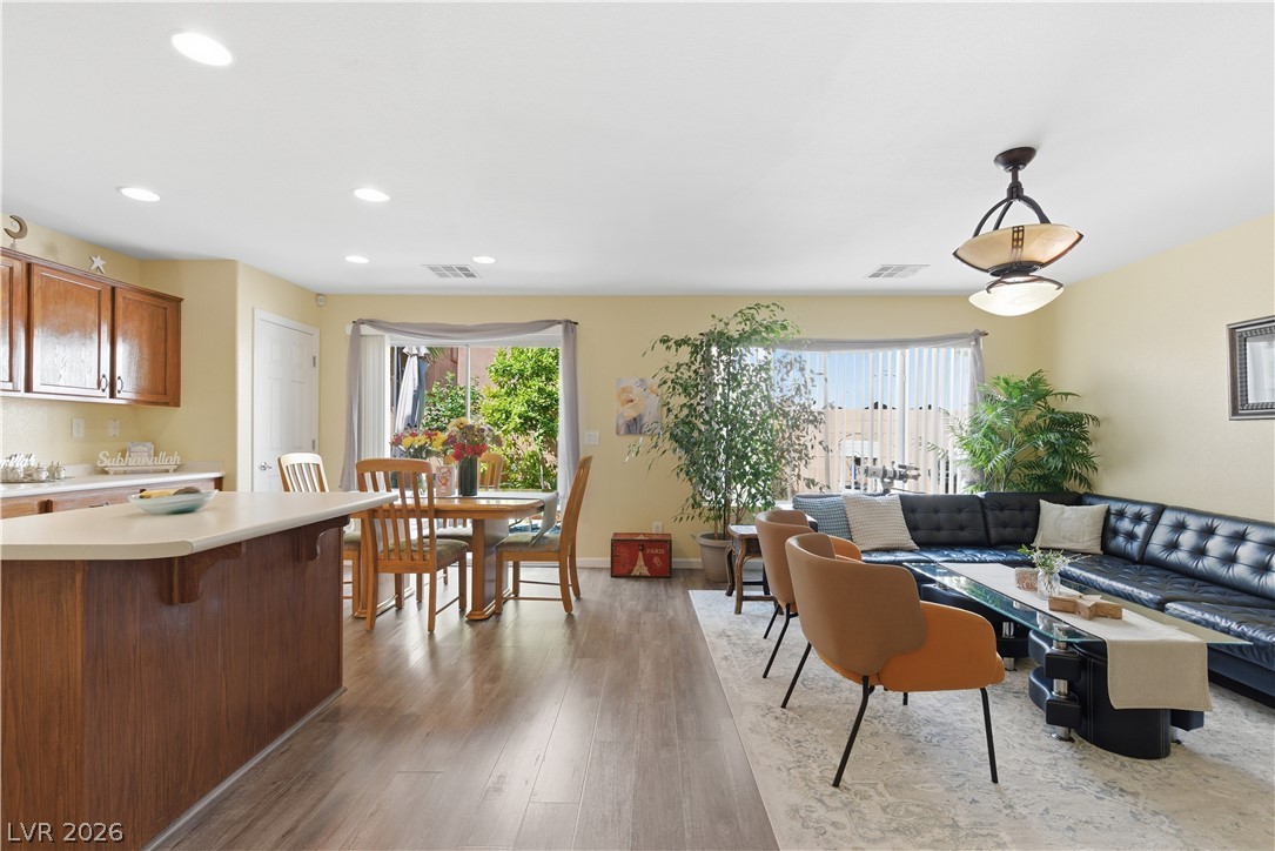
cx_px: 638
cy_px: 426
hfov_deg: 96.7
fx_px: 567
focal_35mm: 16
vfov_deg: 73.8
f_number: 9
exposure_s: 1/400
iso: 400
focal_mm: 16
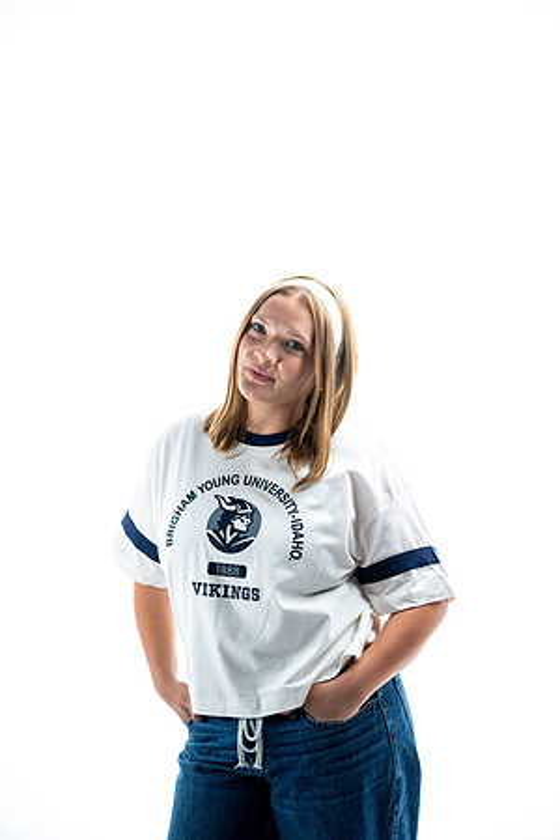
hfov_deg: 19.5
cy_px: 420
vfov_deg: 28.8
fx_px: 1633
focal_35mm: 70
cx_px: 280
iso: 640
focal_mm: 70
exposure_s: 1/160
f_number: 3.5
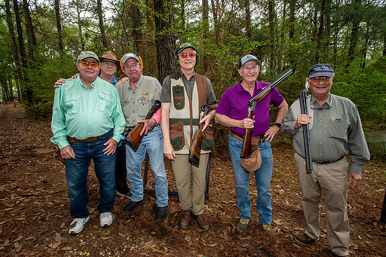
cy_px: 128
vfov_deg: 70.4
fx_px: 182
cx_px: 193
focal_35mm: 17
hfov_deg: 93.3
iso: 400
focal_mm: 17
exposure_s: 1/160
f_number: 6.3
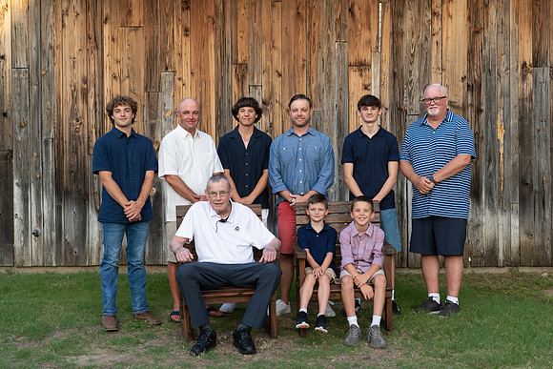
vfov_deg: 25.4
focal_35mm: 53
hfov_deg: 37.4
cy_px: 188
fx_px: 818
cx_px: 280
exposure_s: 1/500
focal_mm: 50
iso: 200
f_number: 2.8
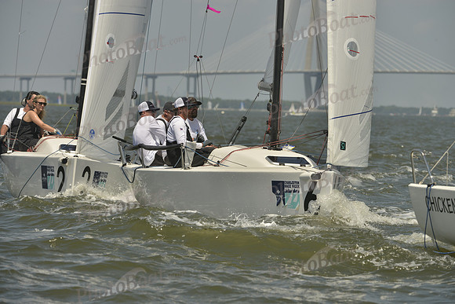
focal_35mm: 290
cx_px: 228
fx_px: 3666
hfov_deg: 7.1
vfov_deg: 4.7
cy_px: 152
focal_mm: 290
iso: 280
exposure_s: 1/1250
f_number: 10
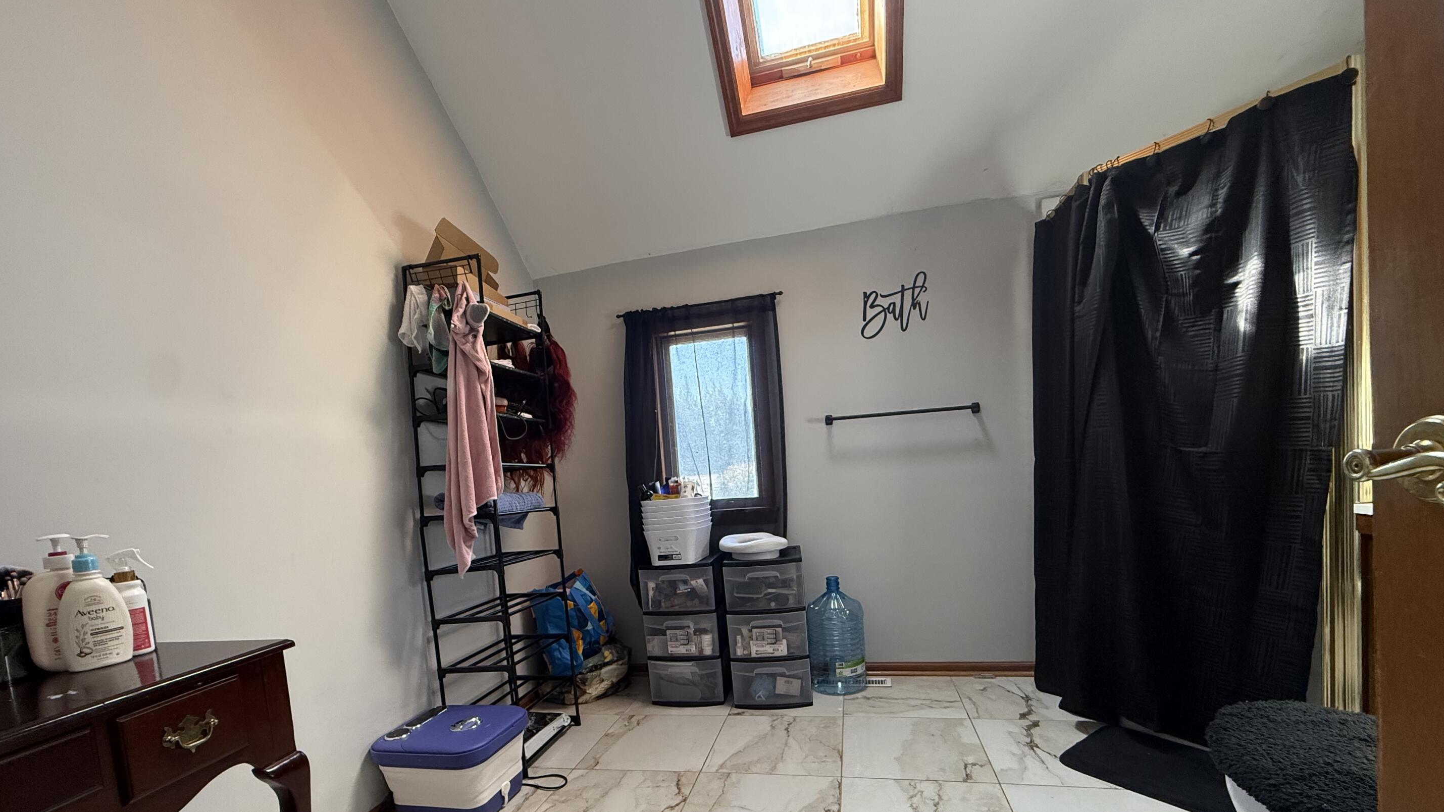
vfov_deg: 66.1
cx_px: 713
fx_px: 613
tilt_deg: -2.4
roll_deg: +4.2
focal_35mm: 16
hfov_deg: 99.4
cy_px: 507
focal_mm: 2.22
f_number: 2.2
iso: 320
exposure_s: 1/78
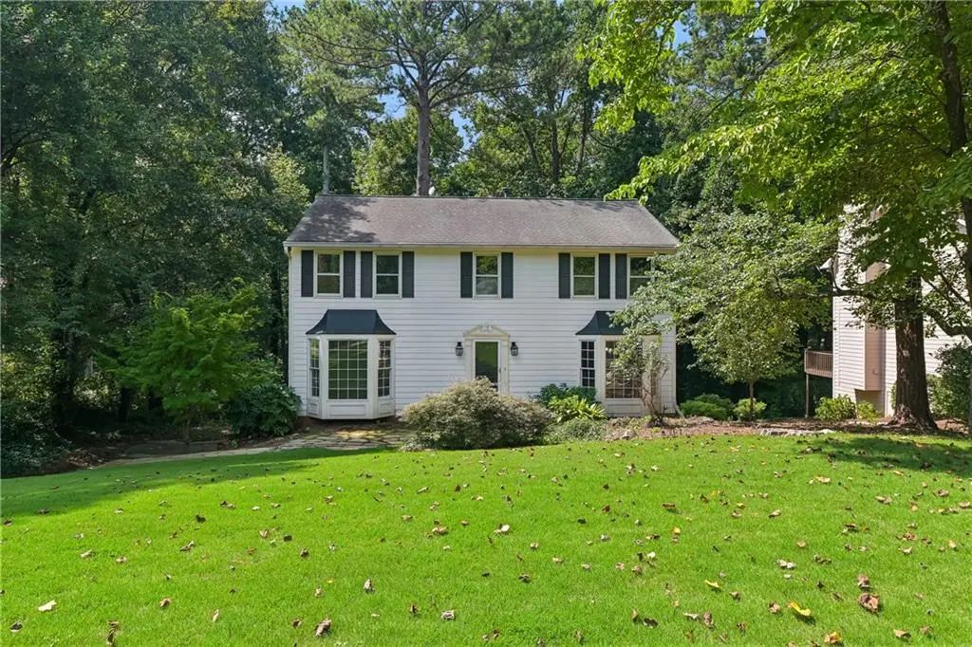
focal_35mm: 22
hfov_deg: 78.6
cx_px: 486
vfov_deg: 57.2
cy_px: 324
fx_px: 594
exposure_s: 1/200
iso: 200
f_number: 8
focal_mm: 22
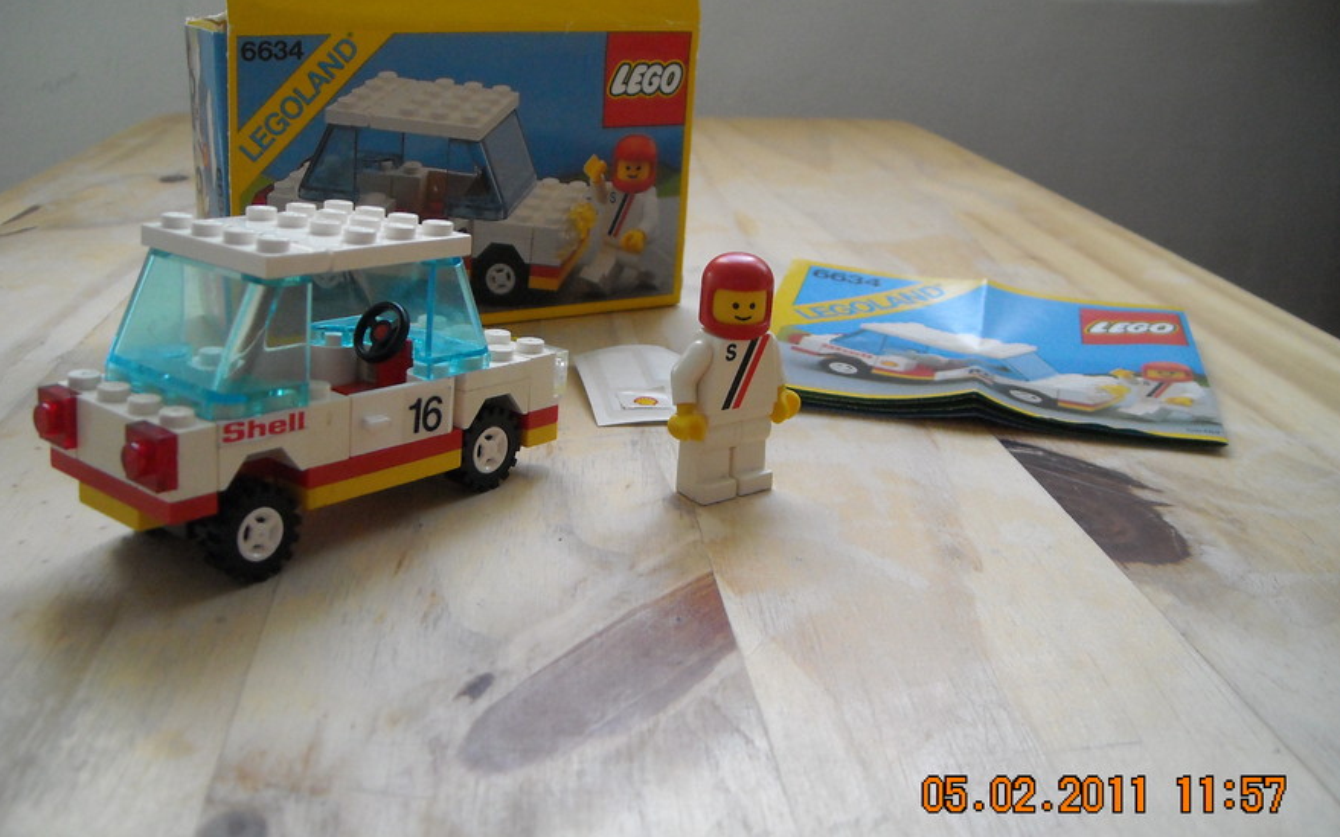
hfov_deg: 51.5
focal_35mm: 38
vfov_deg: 33.6
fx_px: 1387
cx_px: 659
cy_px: 388
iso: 308
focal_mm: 5.7
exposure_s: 1/168
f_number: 2.8
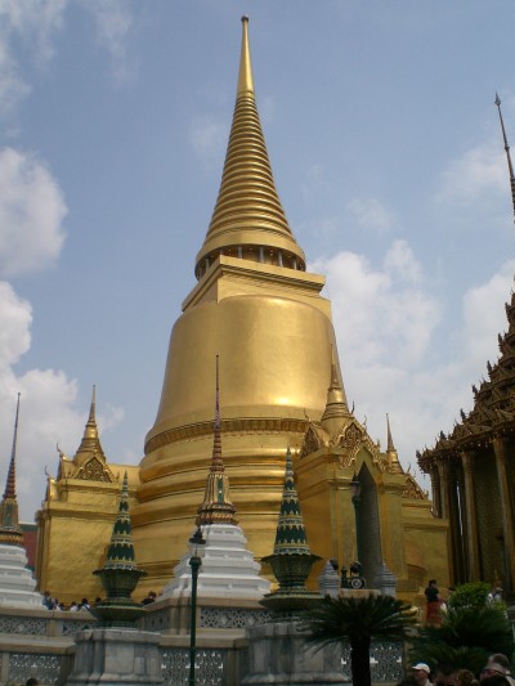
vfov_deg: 49.0
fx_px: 753
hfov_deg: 37.7
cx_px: 258
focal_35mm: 38
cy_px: 343
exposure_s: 1/1000
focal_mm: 6.3
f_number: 4.4
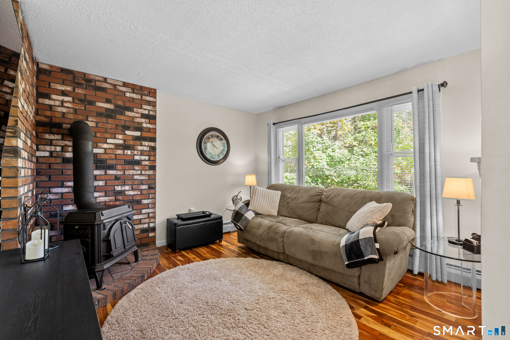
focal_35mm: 16
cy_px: 170
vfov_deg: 73.8
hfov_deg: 96.7
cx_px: 255
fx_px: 227
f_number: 9
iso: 400
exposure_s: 1
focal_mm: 16
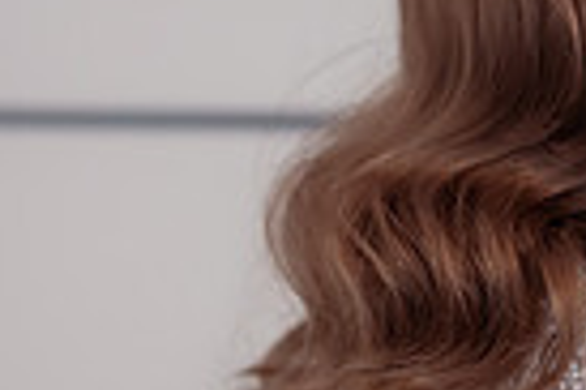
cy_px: 437
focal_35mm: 360
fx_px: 5853
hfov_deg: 5.6
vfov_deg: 3.8
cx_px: 1099
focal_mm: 85
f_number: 2.8
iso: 1600
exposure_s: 1/320
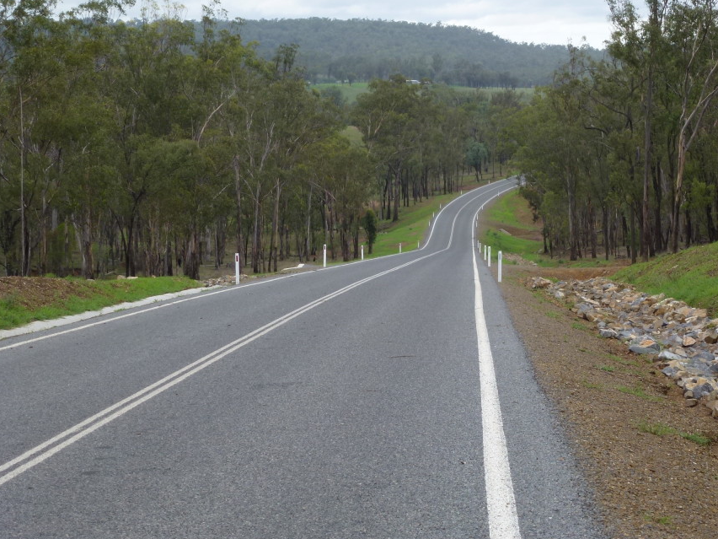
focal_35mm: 107
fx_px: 2219
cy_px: 241
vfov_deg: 13.8
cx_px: 415
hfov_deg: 18.4
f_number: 4.9
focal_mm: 16
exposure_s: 1/160
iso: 100
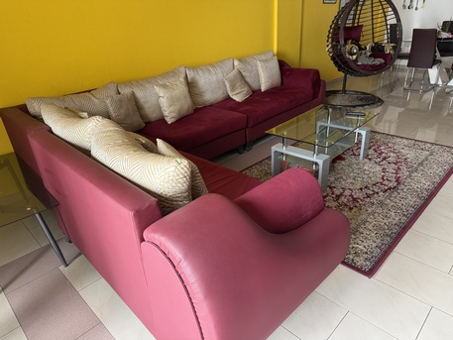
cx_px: 226
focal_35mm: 24
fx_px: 314
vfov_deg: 56.8
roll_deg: +3.4
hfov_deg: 71.6
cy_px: 170
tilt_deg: -25.9
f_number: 1.78
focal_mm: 6.76
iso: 200
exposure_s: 1/71
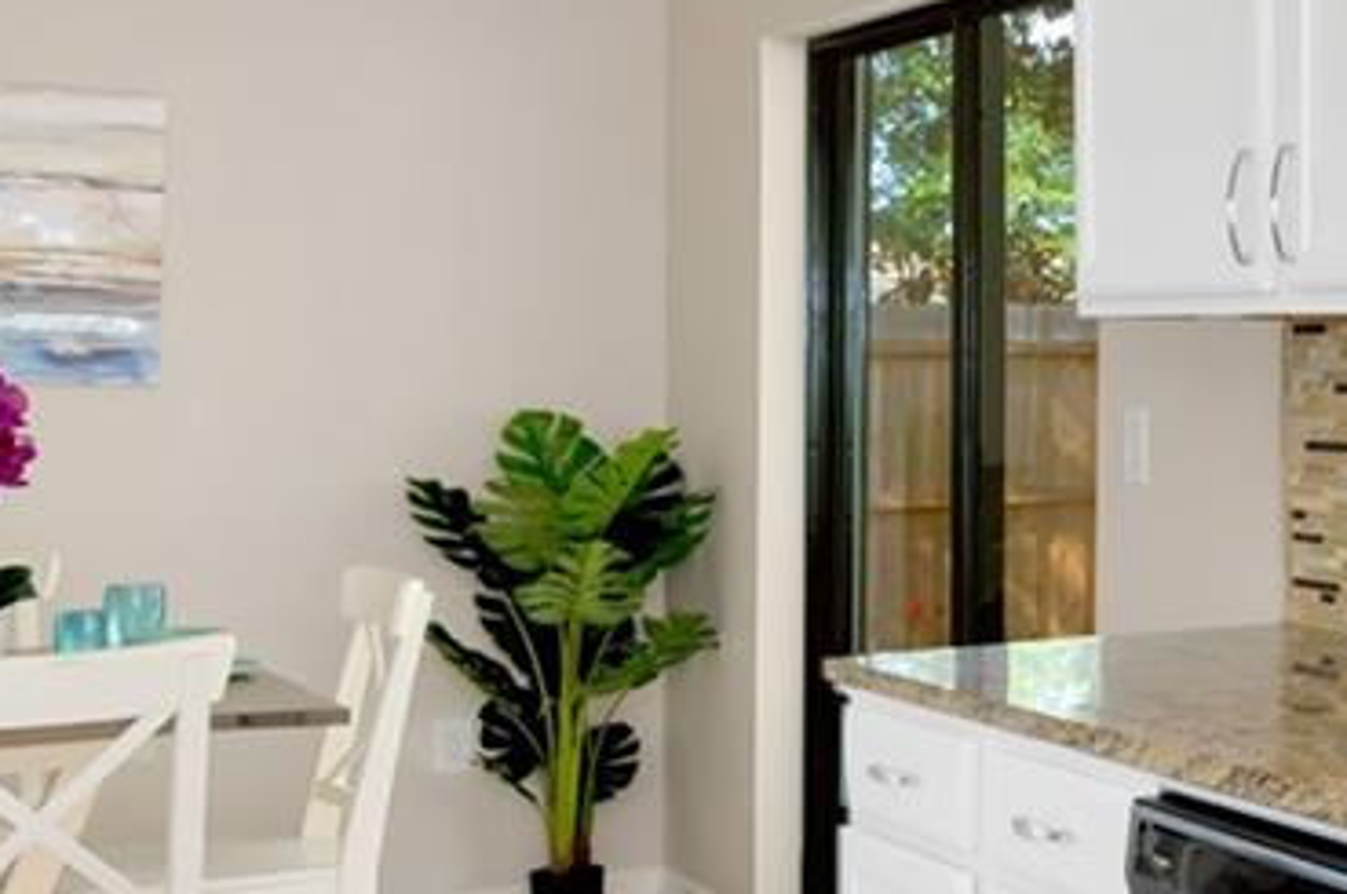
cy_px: 352
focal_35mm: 67
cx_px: 2030
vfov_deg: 20.2
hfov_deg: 23.7
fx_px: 2510
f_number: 5.6
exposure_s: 1/30
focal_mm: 15.5
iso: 400
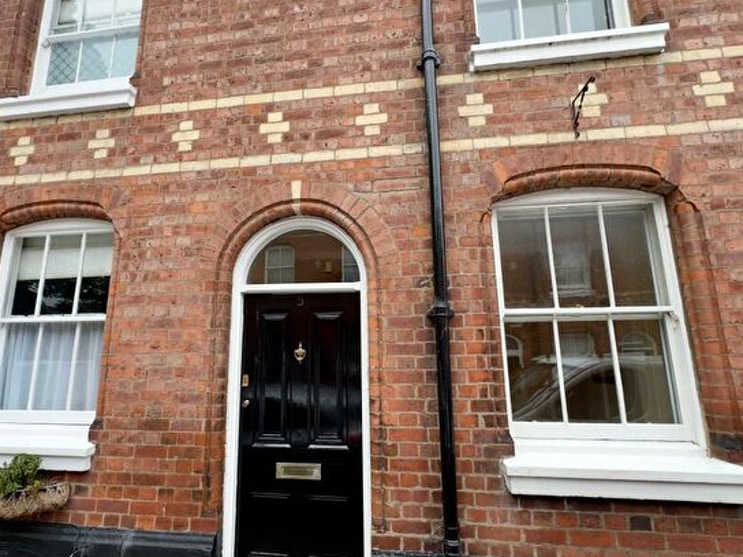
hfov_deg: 87.5
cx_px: 339
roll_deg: -0.2
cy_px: 298
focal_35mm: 18
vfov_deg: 71.5
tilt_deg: +12.4
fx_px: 386
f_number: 2.2
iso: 40
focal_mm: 2.22
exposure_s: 1/178
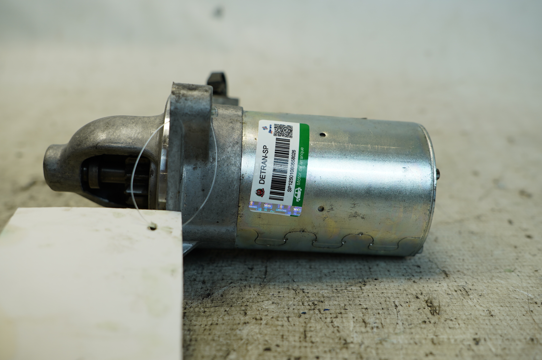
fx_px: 557
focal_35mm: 37
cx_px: 271
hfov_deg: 51.9
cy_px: 180
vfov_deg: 35.9
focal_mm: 25
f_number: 4
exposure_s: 1/60
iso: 100
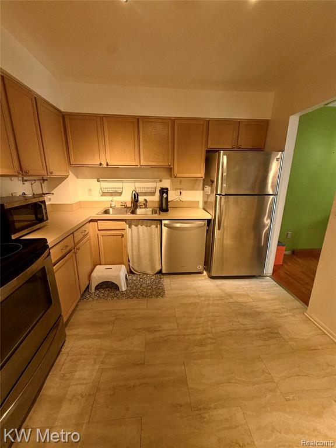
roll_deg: -0.6
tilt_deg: -14.8
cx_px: 168
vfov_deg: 102.1
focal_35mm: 14
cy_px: 224
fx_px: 181
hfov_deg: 85.7
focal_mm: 2.22
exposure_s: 1/120
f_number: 2.2
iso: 100
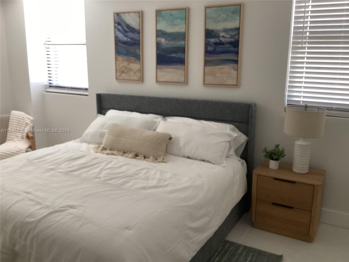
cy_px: 131
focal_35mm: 31
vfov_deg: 45.4
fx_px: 313
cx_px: 174
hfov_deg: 58.4
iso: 250
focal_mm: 3.3
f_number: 2.4
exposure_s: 1/60
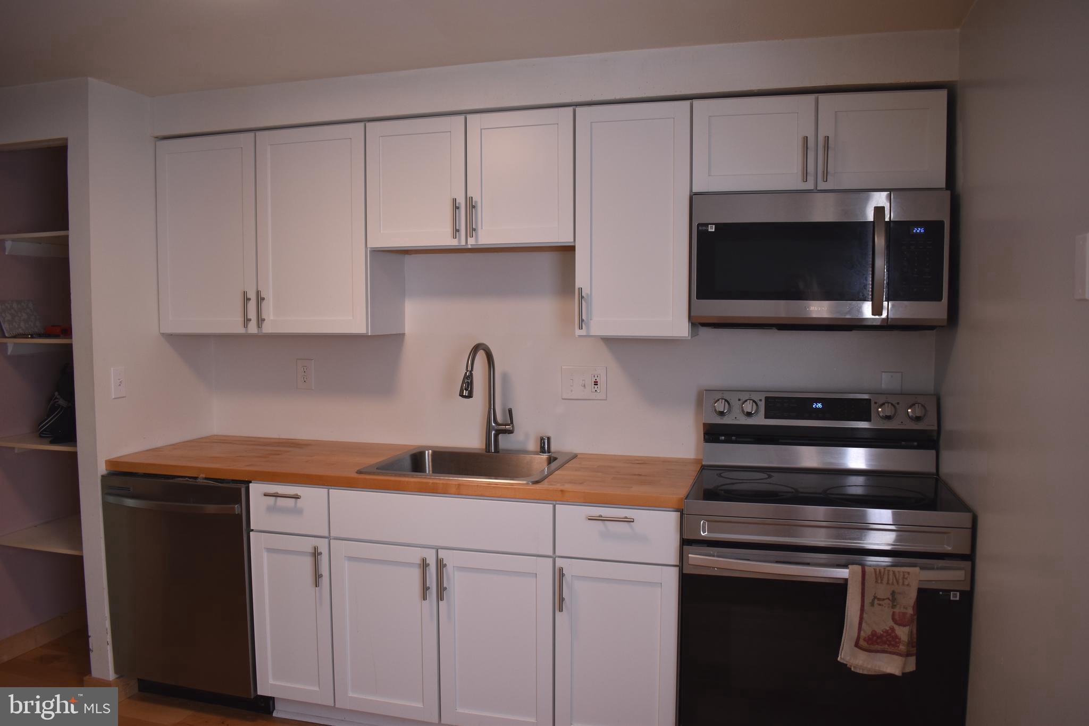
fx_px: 817
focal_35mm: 27
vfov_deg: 47.9
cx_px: 544
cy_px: 363
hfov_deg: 67.4
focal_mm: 18
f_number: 4.5
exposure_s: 1/80
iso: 400
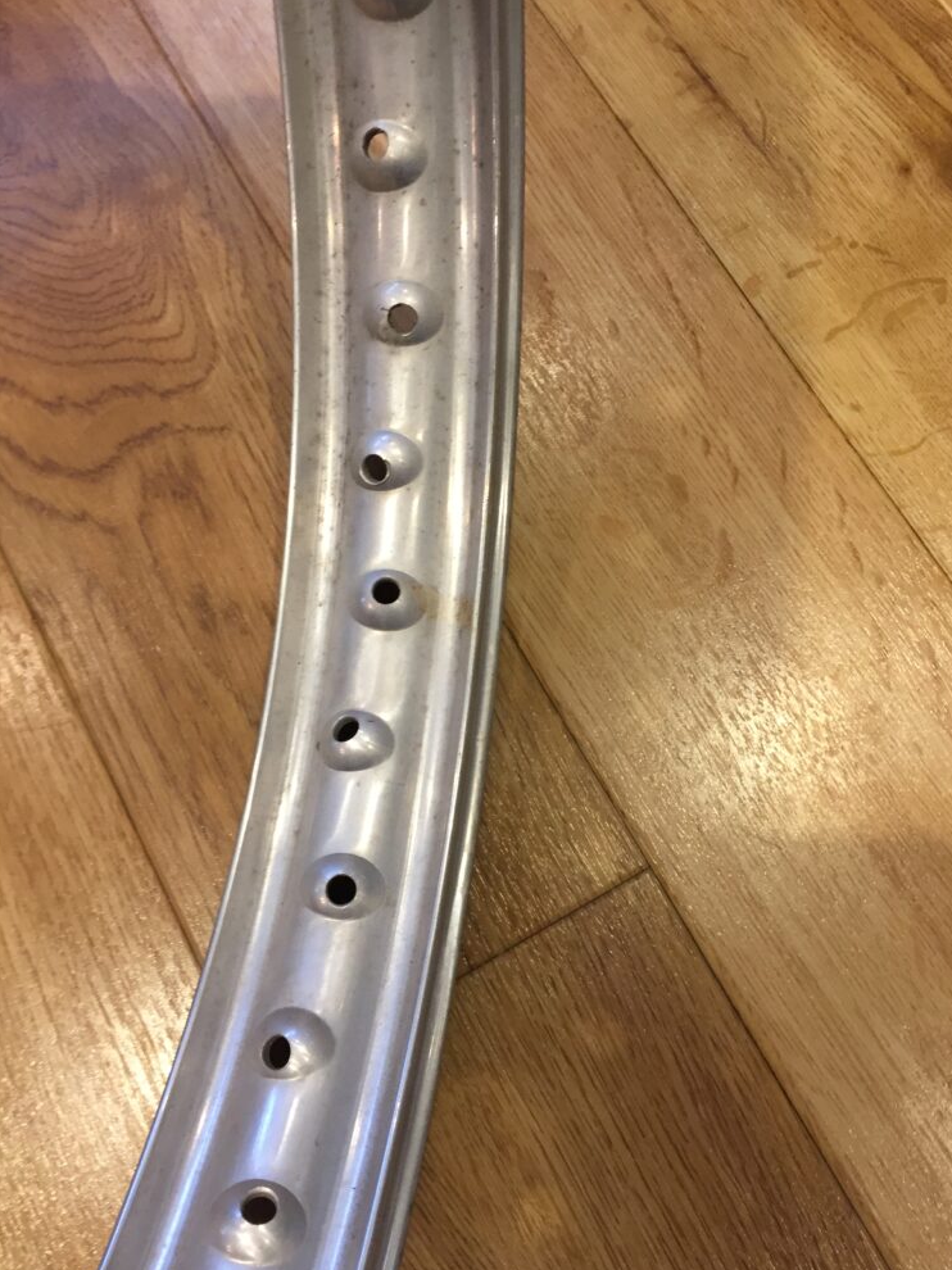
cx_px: 489
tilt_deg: -74.7
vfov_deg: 60.0
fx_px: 1101
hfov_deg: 46.8
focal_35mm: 30
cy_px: 649
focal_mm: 4.15
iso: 125
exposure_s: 1/33
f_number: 2.2
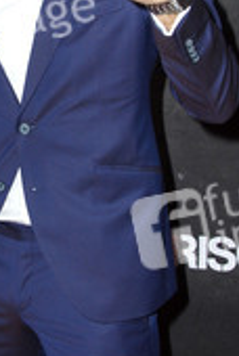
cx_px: 49
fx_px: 932
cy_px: 115
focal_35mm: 94
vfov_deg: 21.6
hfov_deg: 14.5
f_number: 6.3
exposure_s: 1/200
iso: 800
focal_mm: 40
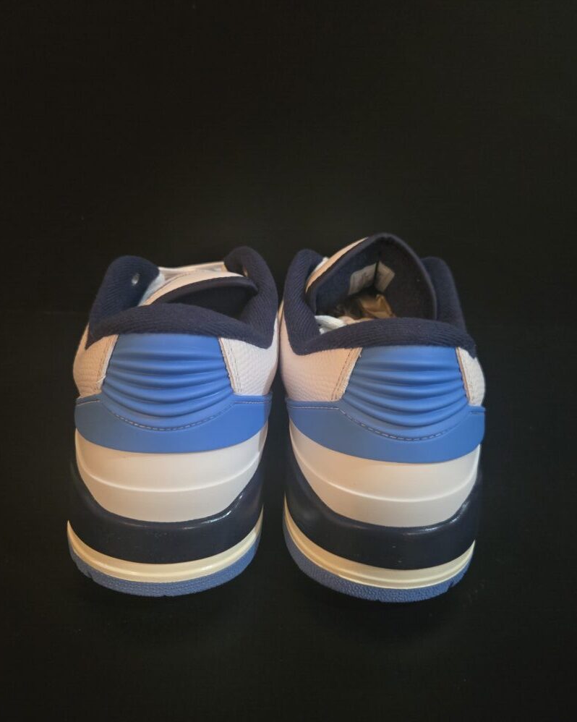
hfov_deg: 53.2
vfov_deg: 64.1
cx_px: 294
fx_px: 577
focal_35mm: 27
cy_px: 363
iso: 1600
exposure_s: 1/30
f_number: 1.8
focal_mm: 5.4
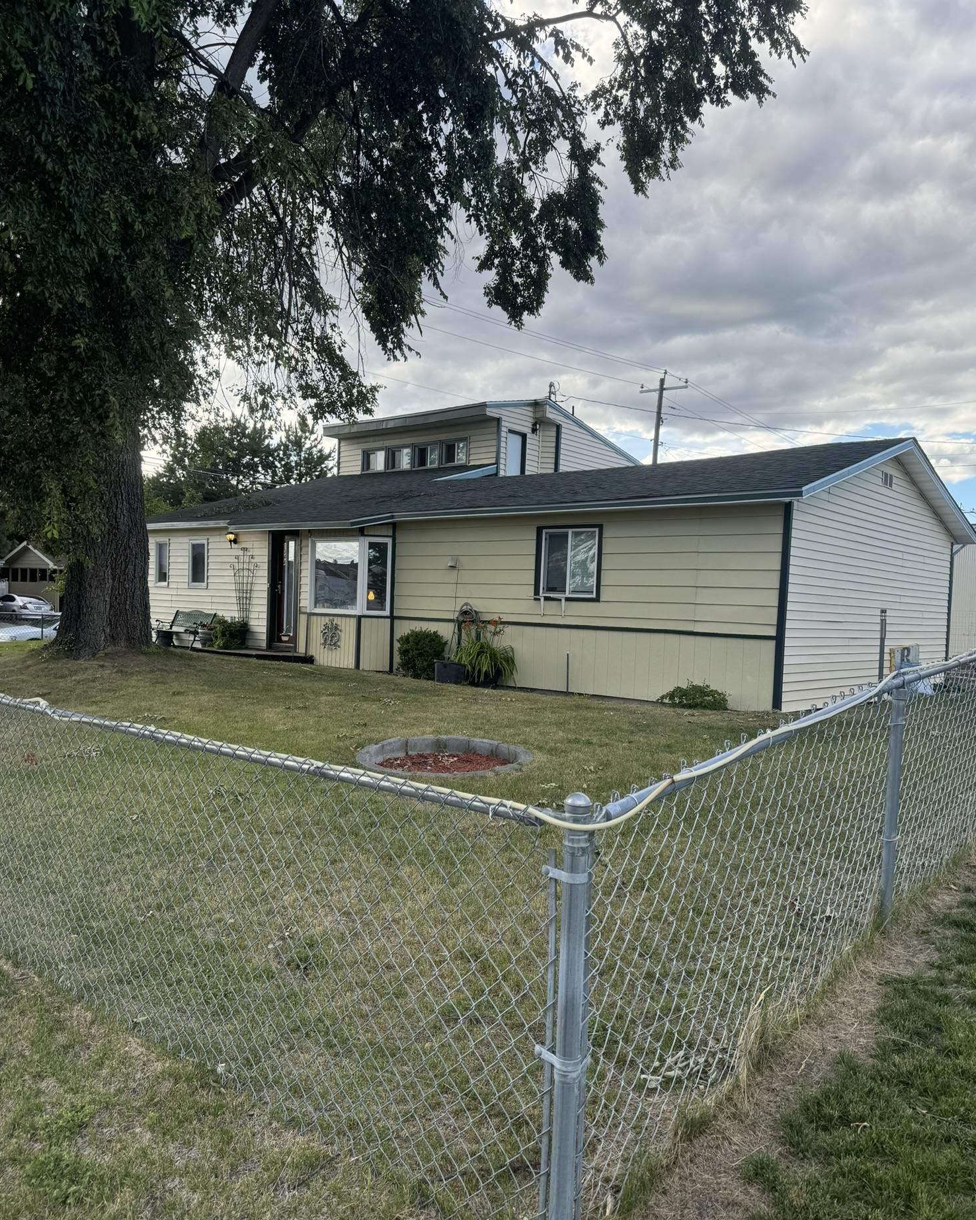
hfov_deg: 54.9
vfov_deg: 66.0
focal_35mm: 26
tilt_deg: -4.0
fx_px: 939
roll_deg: -2.8
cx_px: 500
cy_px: 642
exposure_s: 1/888
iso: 80
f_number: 1.78
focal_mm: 6.76
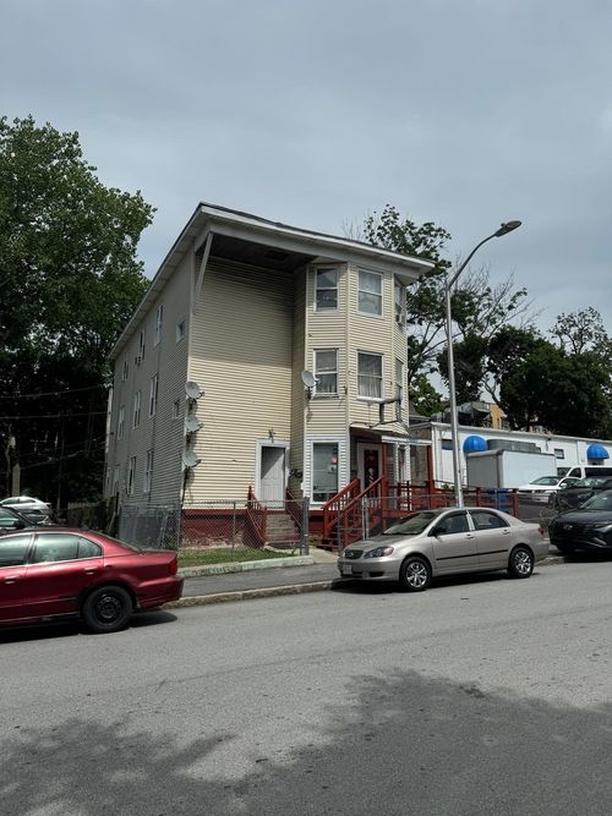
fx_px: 566
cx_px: 306
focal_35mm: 24
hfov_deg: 56.8
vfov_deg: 71.6
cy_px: 408
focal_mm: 6.76
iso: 80
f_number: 1.78
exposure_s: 1/10417
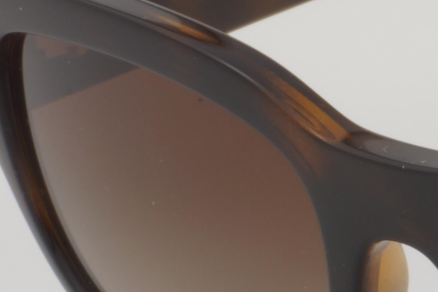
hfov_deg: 6.6
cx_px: 828
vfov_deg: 4.5
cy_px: 256
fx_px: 3722
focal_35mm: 306
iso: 100
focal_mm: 50
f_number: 32
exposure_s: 1/3
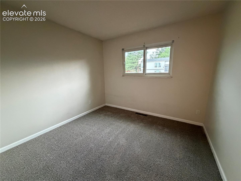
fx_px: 97
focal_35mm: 14
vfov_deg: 85.7
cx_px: 120
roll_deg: +1.3
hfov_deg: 102.1
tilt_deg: -11.1
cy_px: 90
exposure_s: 1/60
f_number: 2.2
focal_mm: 2.22
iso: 1000
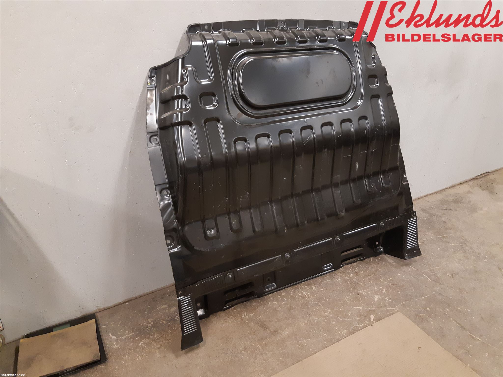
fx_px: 378
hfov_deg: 67.3
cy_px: 188
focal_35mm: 26
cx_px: 252
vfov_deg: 53.1
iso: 250
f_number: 1.7
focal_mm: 3.93
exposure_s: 1/50
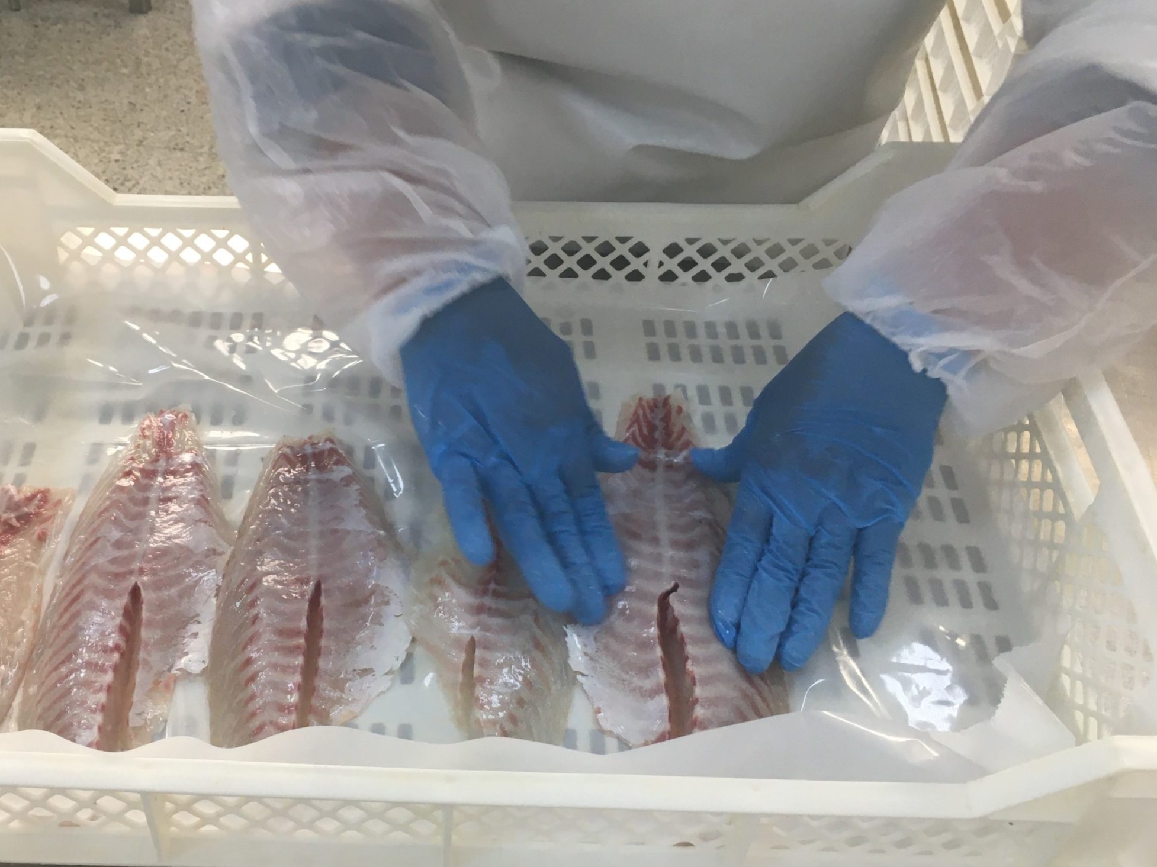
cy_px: 536
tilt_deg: -44.5
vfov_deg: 37.5
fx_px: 1270
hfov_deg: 48.3
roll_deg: +0.2
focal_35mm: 38
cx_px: 409
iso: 64
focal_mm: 4.15
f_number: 2.2
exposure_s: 1/33
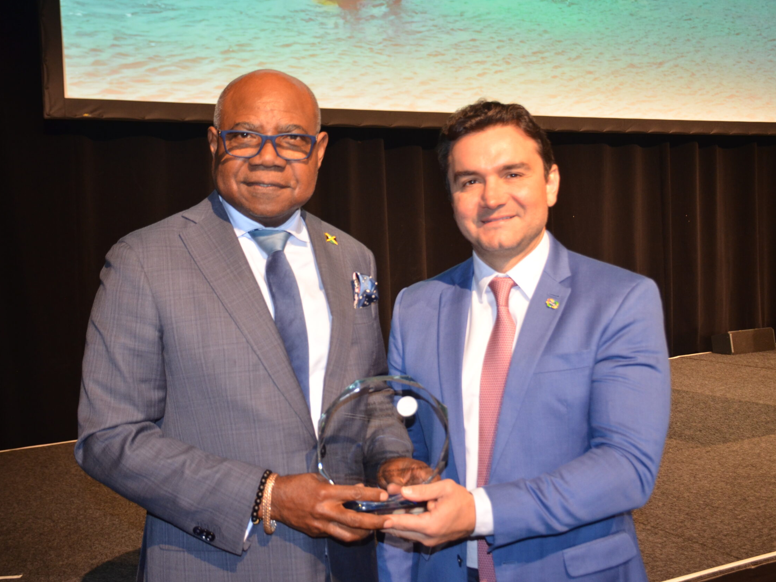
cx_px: 366
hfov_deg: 43.8
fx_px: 964
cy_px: 288
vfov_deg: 33.6
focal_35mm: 43
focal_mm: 26
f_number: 3.8
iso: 800
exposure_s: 1/60
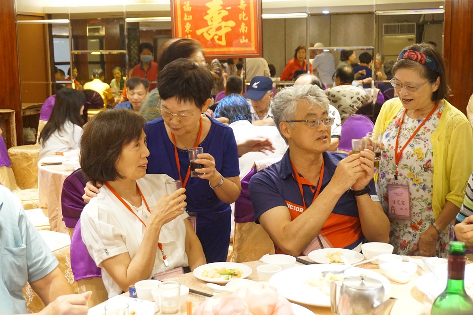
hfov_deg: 38.9
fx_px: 670
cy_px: 158
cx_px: 236
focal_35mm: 51
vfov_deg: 26.4
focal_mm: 34
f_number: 5
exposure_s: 1/40
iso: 3200
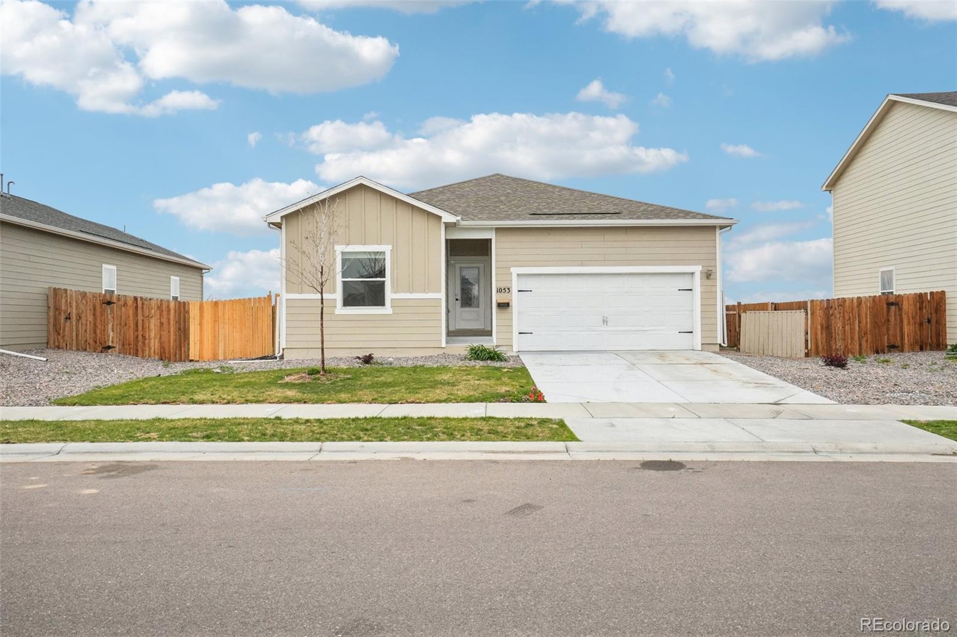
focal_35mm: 27
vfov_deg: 47.9
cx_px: 478
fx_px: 718
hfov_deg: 67.4
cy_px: 318
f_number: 8
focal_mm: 18
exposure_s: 1/1600
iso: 400
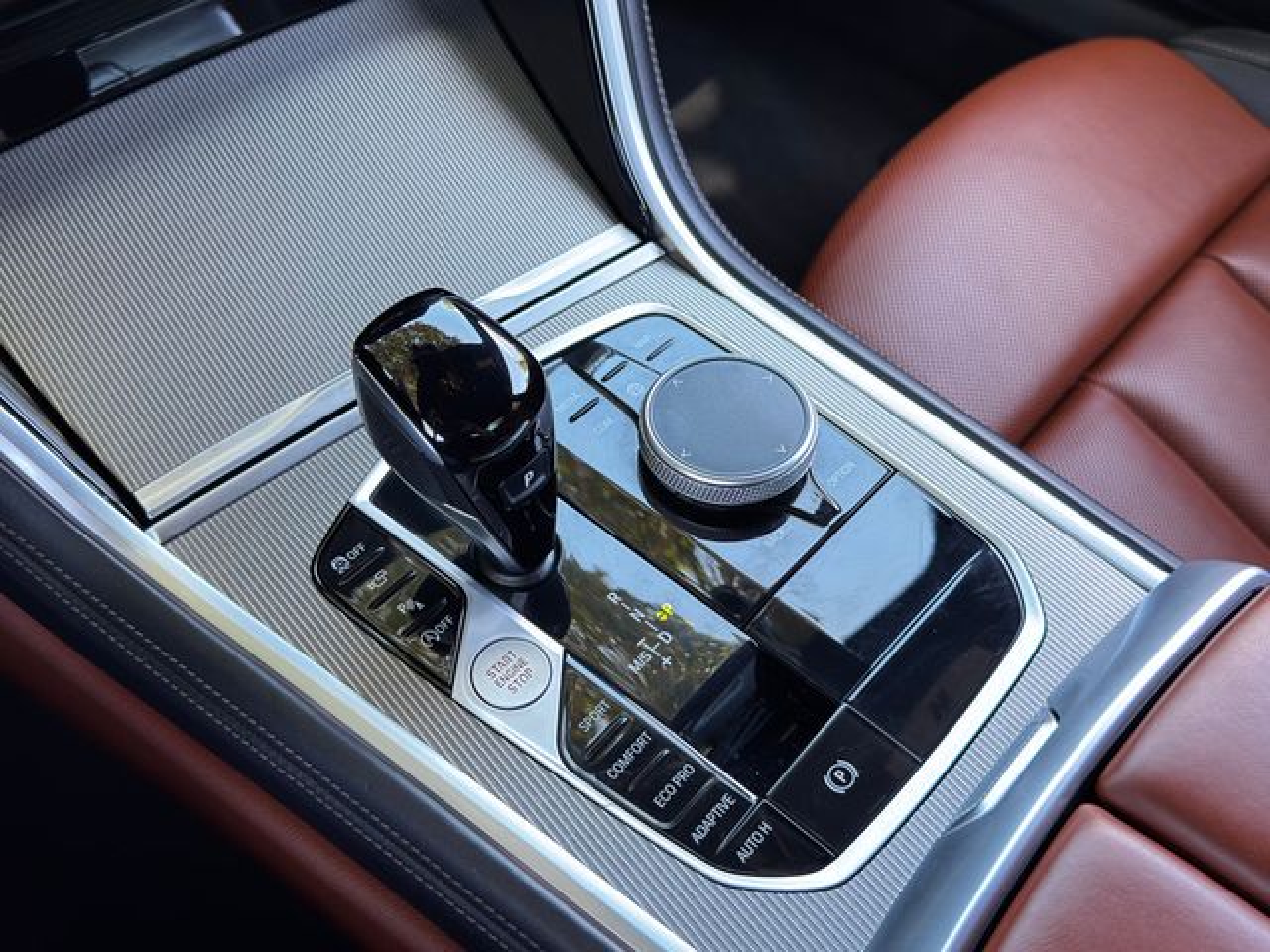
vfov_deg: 40.7
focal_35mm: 35
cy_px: 476
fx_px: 1284
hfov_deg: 52.6
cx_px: 635
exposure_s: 1/50
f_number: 1.78
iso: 100
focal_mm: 6.76
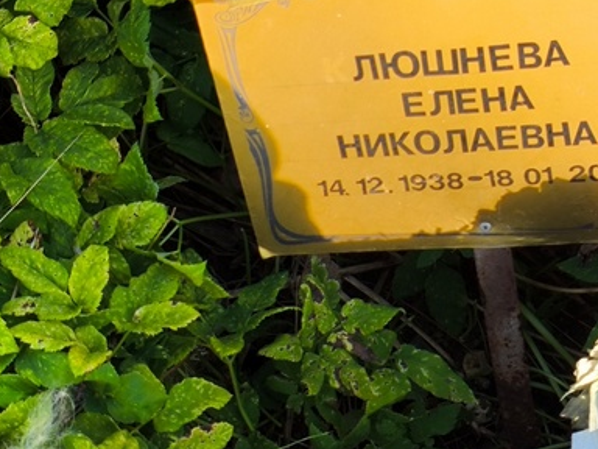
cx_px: 398
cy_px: 189
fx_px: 1797
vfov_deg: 14.2
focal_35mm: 104
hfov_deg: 18.8
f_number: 1.7
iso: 50
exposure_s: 1/364
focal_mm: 4.71
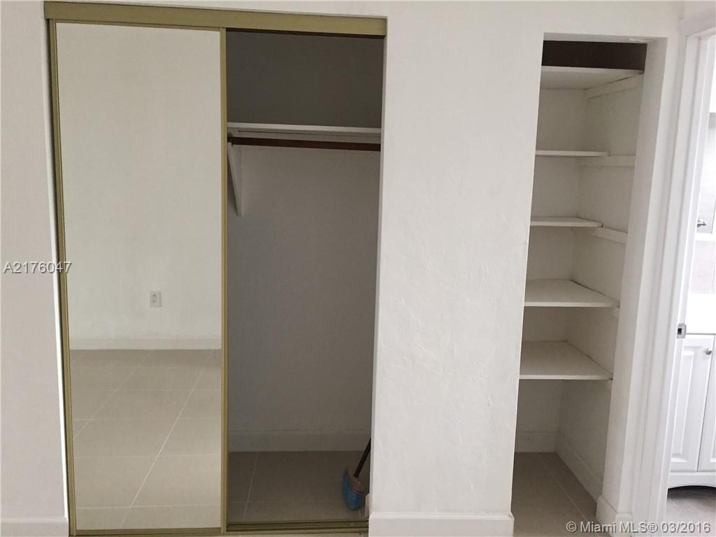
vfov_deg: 48.2
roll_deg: -2.2
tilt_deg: -9.7
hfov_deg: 61.7
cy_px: 268
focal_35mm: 29
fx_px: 600
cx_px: 358
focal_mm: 4.15
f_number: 2.2
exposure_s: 1/30
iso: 200
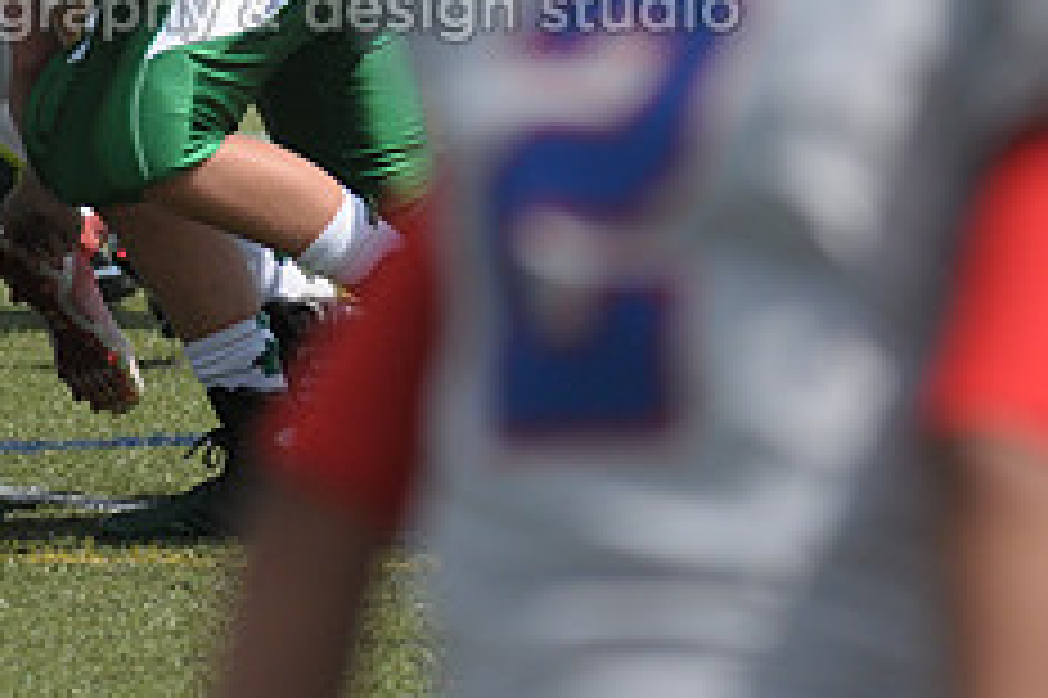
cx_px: 256
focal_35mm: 747
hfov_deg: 2.8
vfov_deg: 1.8
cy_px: -155
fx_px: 21730
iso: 500
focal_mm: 200
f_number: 4
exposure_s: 1/4000
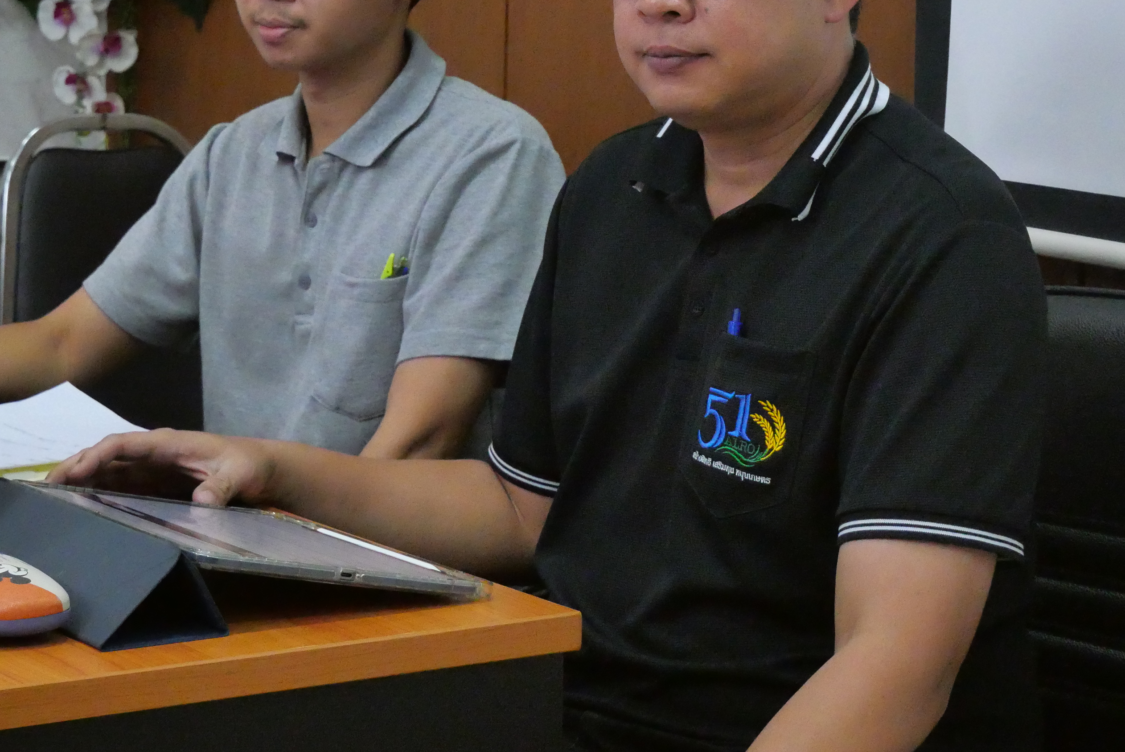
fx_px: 3127
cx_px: 426
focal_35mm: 100
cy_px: 200
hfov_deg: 20.4
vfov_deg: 13.7
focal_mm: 33
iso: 6400
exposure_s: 1/125
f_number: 5.6
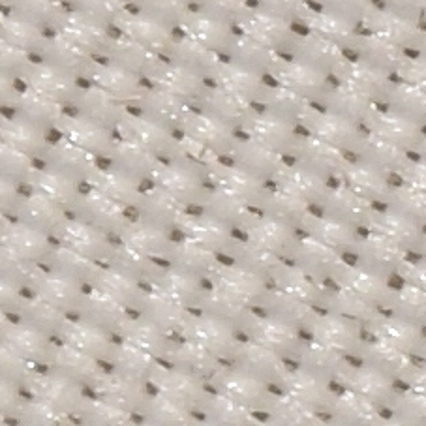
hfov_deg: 1.2
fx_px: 20996
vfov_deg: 1.2
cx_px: 1710
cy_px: 105
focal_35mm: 1508
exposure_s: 1/160
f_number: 14
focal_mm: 140
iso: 125
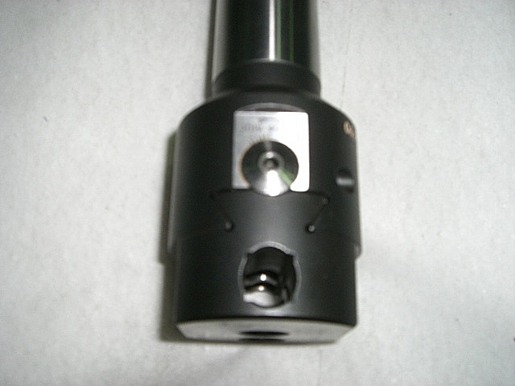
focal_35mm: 38
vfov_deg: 37.7
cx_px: 258
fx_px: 565
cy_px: 193
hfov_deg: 49.0
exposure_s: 1/60
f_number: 2.7
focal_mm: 6.2
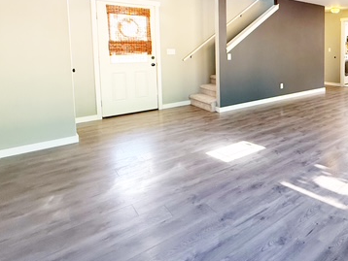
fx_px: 251
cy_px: 66
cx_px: 289
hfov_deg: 62.2
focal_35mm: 25
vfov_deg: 52.6
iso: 400
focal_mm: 2.22
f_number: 2.2
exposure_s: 1/120
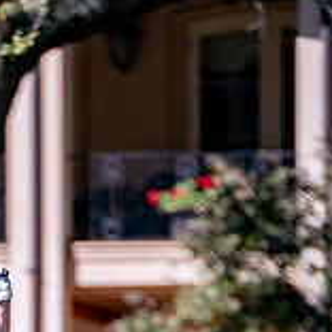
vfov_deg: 1.7
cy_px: 458
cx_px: -87
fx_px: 11448
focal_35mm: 1055
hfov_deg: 1.7
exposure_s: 1/1600
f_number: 2.8
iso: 100
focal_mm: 200
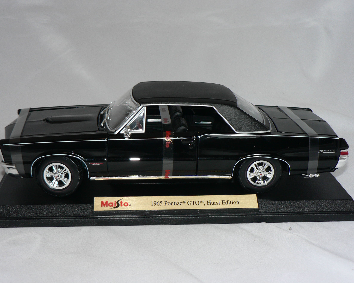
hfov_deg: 33.6
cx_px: 174
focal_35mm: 56
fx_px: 587
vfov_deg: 27.1
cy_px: 143
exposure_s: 1/60
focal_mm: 8.8
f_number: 2.8
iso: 80
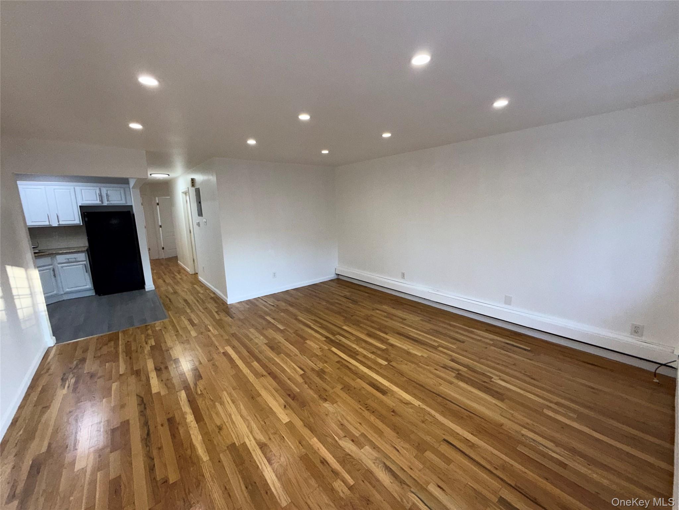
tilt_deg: -9.8
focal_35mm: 14
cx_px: 340
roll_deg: +1.3
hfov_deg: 102.1
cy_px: 255
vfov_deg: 85.7
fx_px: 275
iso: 80
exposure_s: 1/120
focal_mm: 2.22
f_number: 2.2
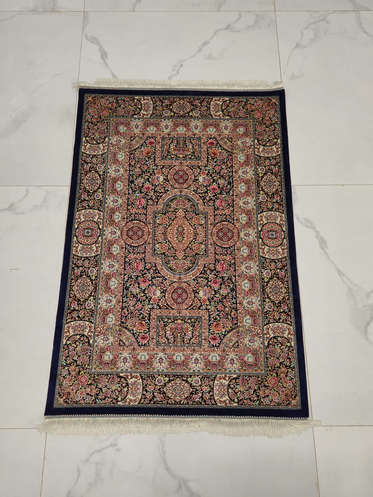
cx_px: 186
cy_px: 248
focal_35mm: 23
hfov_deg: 58.9
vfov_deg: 73.9
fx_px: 330
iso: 40
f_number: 1.8
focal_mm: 5.4
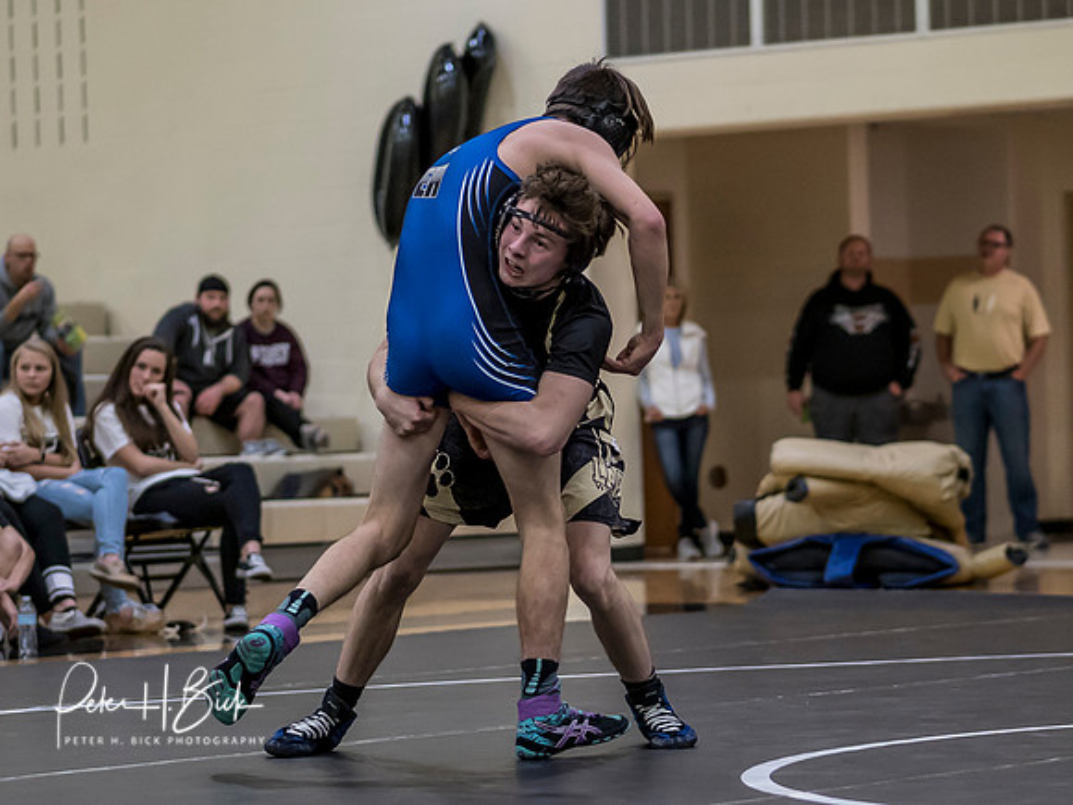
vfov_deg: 10.0
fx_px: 4613
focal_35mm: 149
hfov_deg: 13.3
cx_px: 635
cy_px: 473
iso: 1250
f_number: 1.4
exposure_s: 1/1000
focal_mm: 45
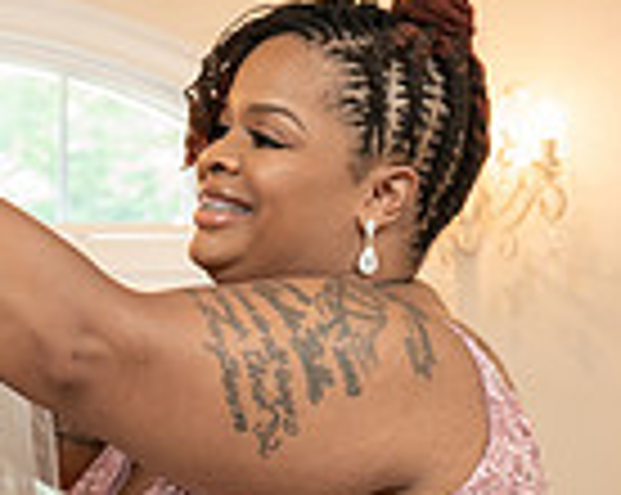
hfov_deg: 13.1
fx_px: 2661
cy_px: 587
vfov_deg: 10.5
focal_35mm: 145
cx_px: -63
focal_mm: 35
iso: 1600
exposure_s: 1/100
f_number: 4
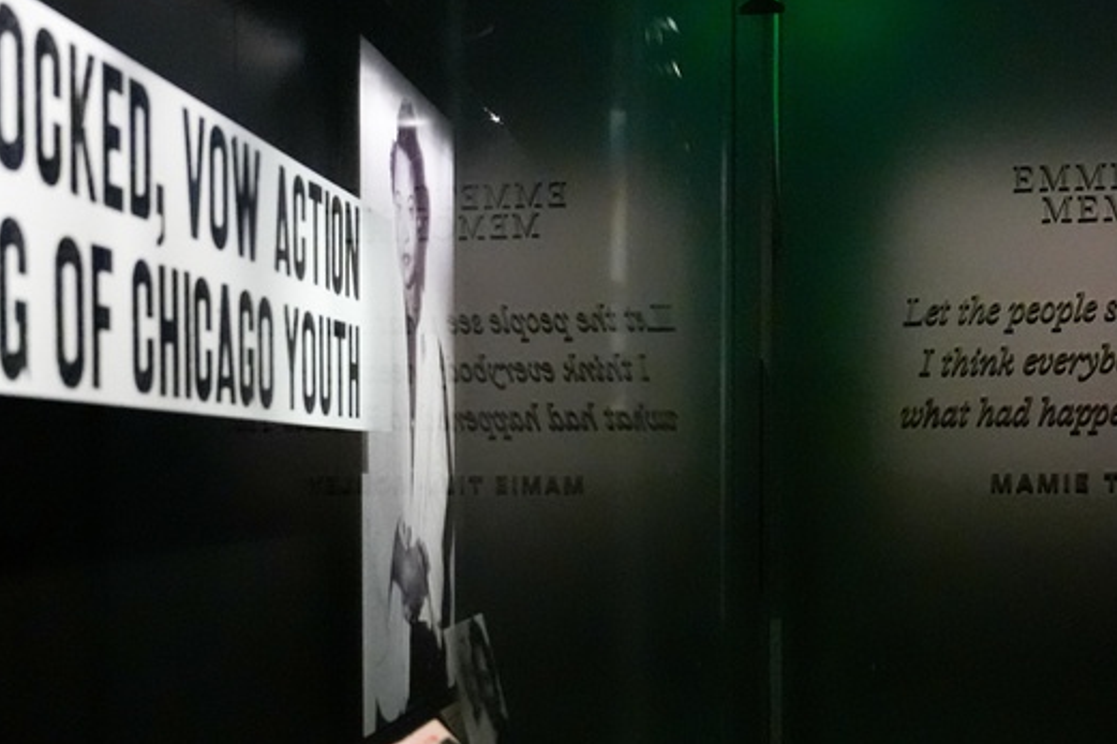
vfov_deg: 23.5
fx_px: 1768
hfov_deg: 35.0
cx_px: 461
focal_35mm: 57
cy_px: 553
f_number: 2.8
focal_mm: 29
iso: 8000
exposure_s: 1/125
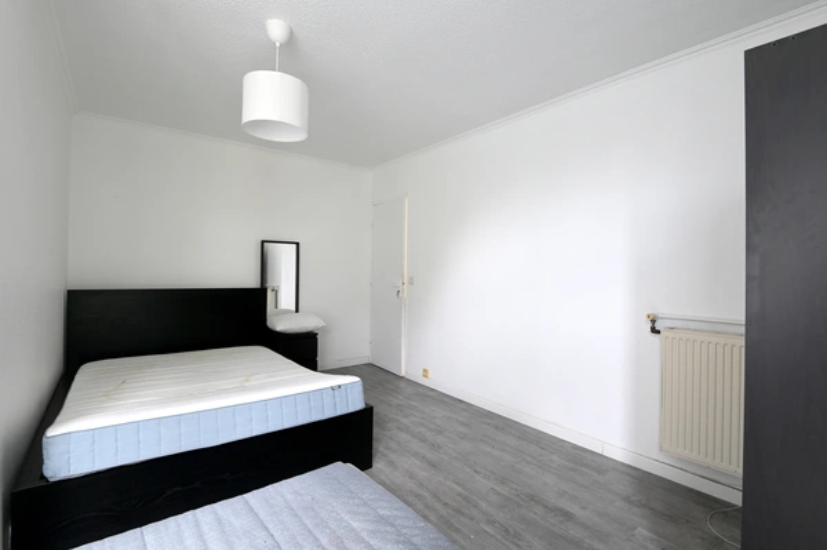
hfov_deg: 96.8
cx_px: 414
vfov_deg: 73.6
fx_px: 367
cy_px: 275
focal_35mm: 16
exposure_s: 1/1.3
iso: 400
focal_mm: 16
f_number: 11
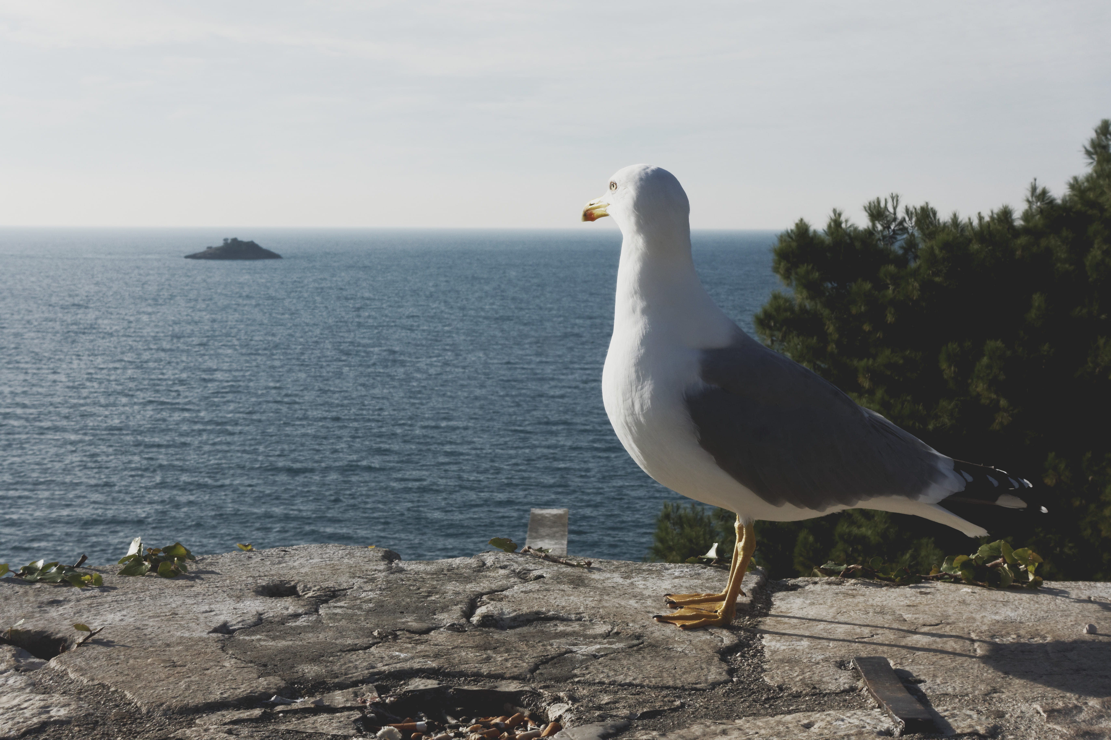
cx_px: 556
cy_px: 370
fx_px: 2160
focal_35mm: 70
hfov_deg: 28.8
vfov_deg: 19.5
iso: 160
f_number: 11
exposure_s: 1/320
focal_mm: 25.7
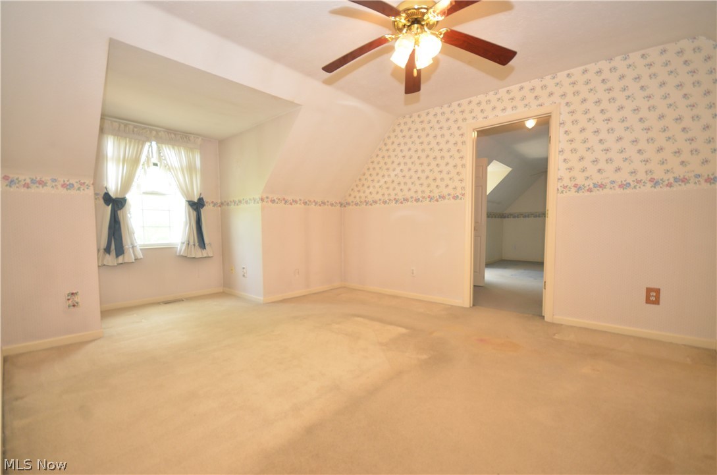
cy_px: 238
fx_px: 298
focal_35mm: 15
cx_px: 358
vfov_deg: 77.1
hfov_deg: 100.5
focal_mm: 10
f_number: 4
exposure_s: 1/60
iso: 720
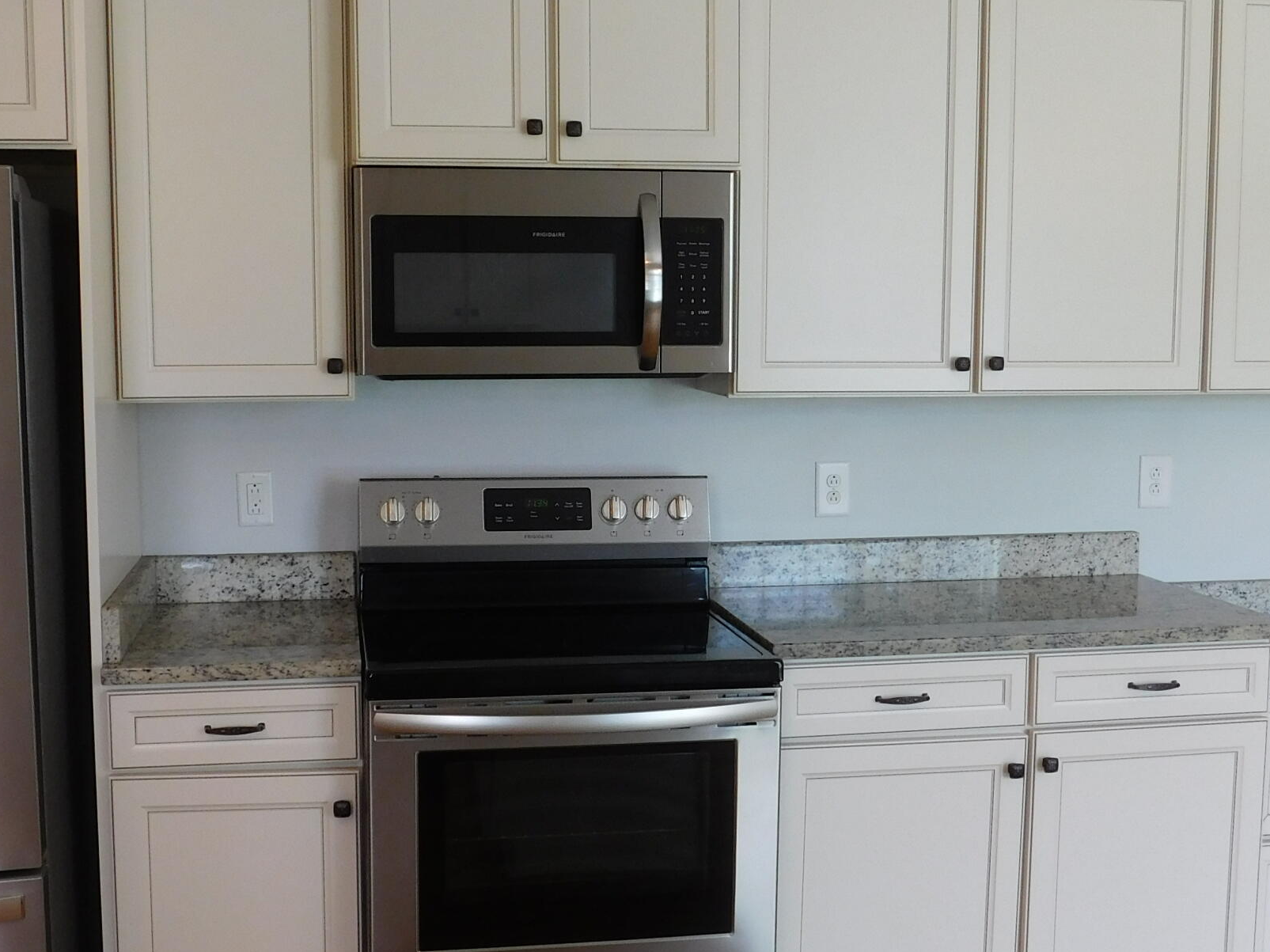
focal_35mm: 43
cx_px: 595
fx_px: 1577
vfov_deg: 33.6
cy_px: 478
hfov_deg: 43.8
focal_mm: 4
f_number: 3
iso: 125
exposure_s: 1/50
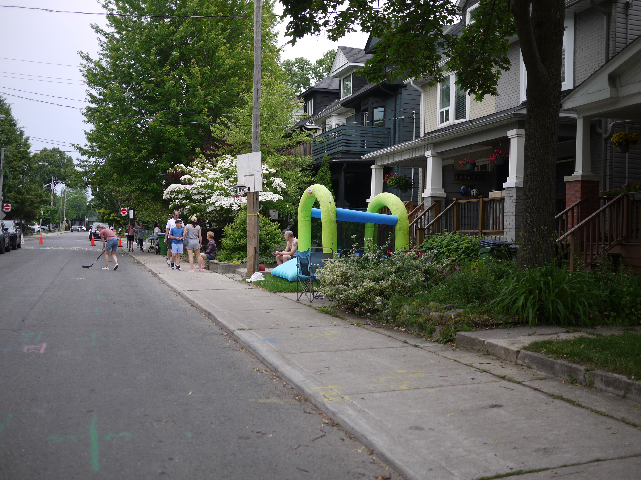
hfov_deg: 46.8
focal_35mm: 40
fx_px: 741
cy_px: 240
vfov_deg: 36.0
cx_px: 320
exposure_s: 1/1000
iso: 100
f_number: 1.8
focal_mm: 20
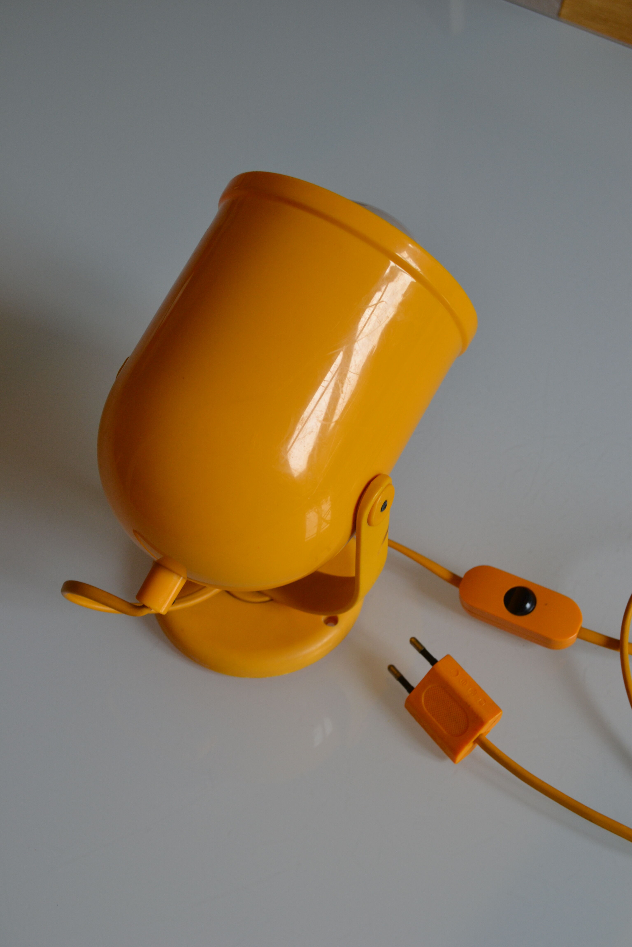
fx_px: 948
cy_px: 474
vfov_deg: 53.1
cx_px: 316
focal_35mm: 36
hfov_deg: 36.9
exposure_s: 1/125
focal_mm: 24
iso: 320
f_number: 5.6
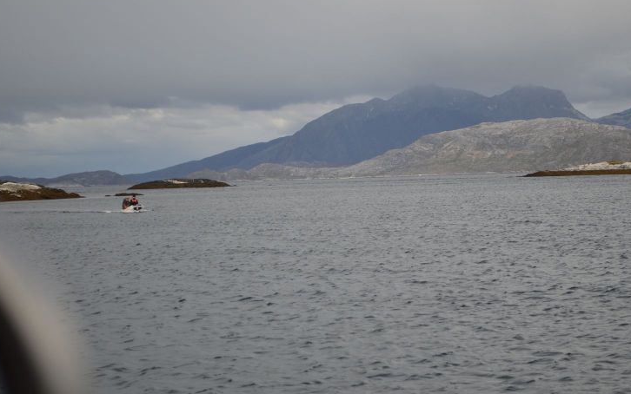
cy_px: 167
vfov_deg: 14.1
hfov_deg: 22.4
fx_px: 1592
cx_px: 321
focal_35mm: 93
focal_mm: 55
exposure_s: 1/1600
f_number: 5.6
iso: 200
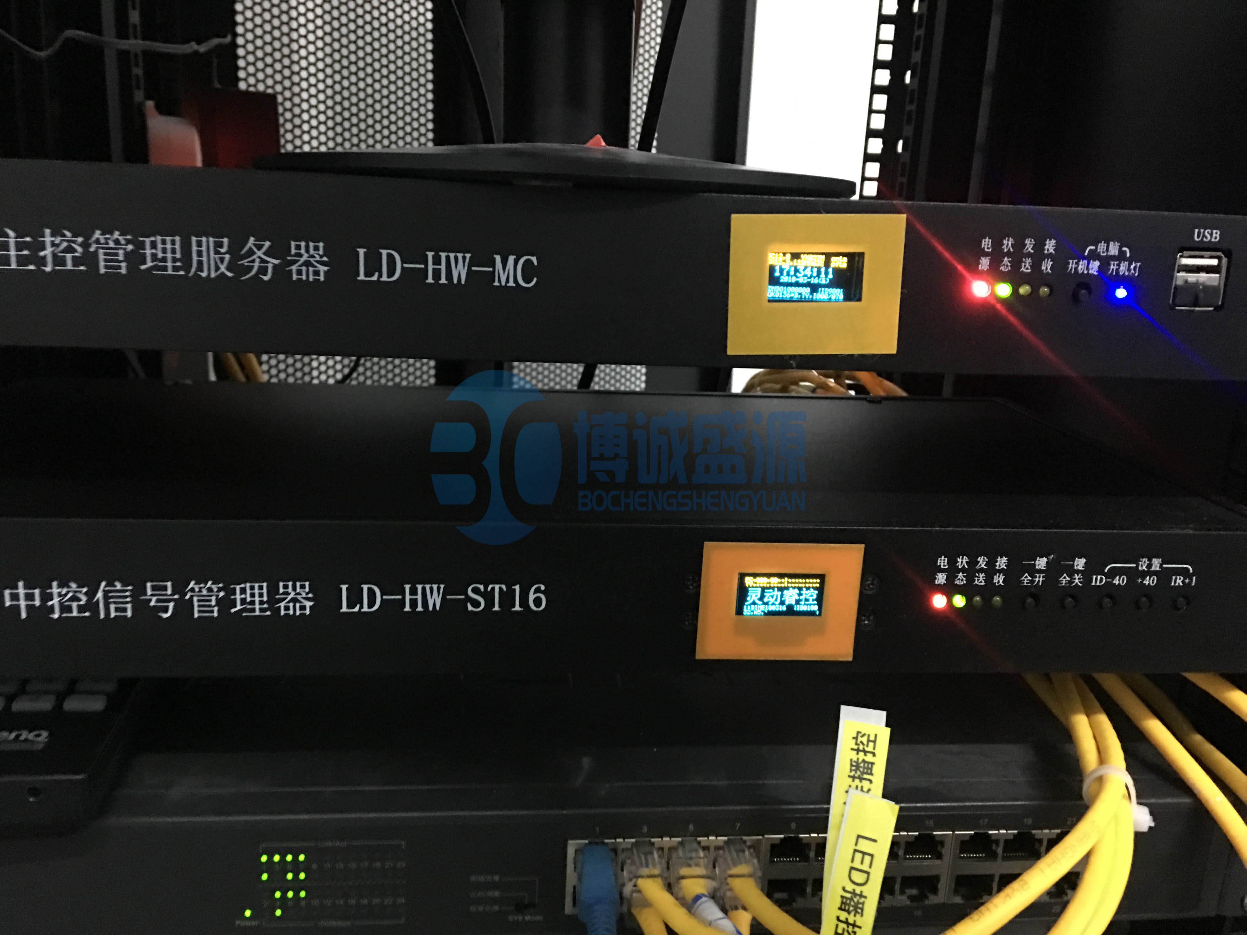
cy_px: 468
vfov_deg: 48.2
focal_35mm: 29
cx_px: 624
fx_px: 1045
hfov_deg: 61.7
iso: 160
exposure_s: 1/4
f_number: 2.2
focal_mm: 4.15
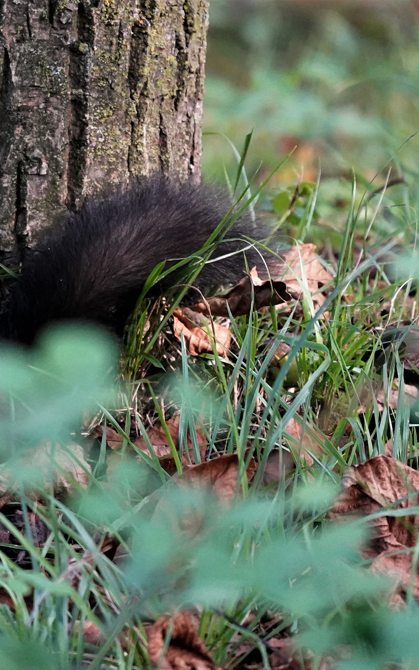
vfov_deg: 2.3
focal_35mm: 919
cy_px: 335
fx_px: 16789
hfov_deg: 1.4
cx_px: 84
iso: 6400
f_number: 6.3
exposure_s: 1/500
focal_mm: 600
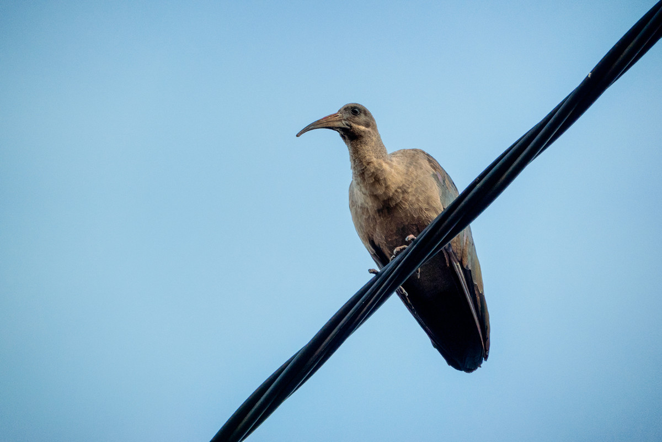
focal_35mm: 200
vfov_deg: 6.9
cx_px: 331
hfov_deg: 10.3
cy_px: 221
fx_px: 3677
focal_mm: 72
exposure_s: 1/200
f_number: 4.5
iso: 250
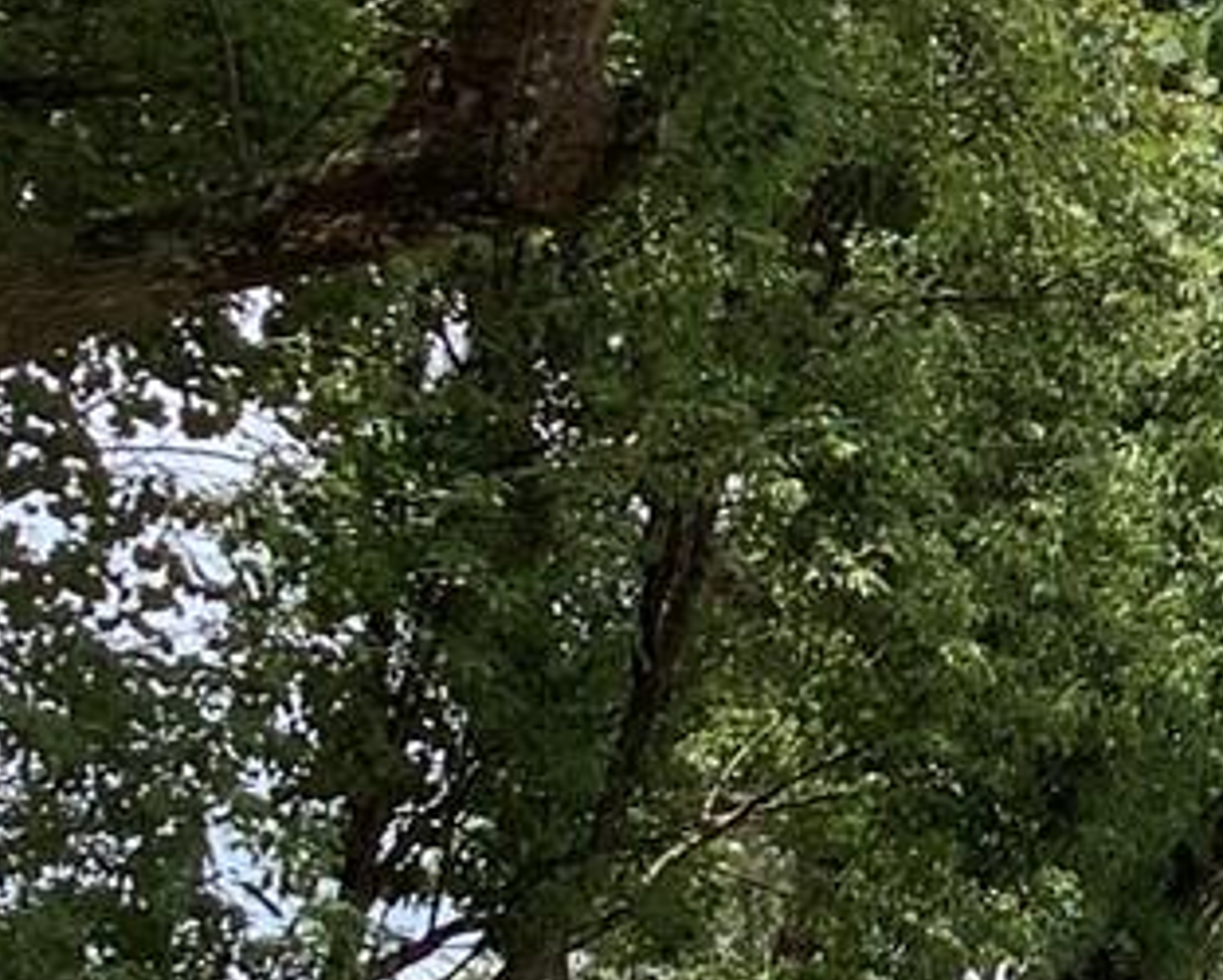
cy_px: 823
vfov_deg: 9.9
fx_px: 5614
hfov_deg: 11.1
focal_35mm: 155
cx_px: 2583
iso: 25
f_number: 2.4
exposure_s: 1/959
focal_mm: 3.3
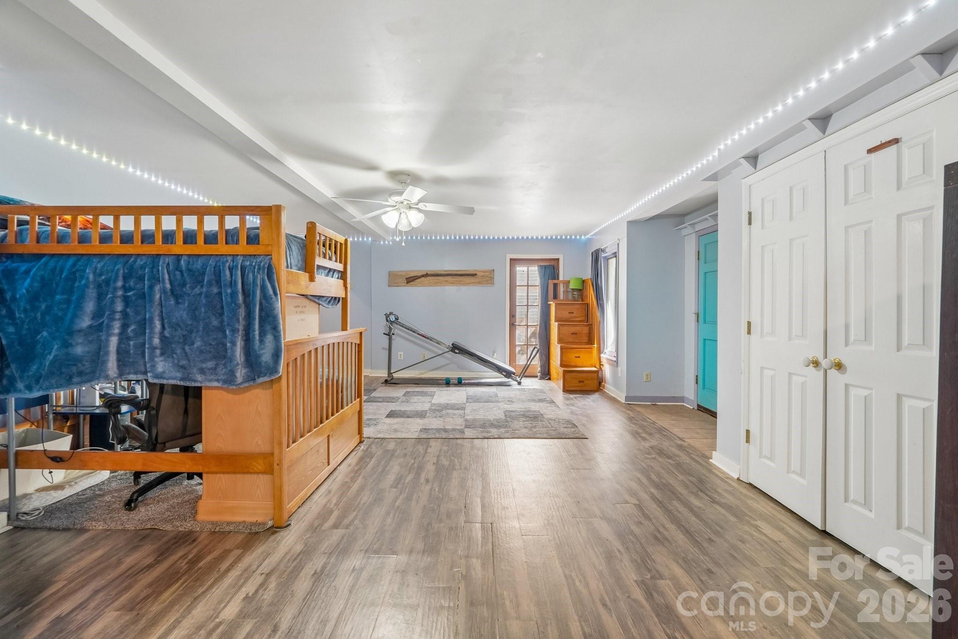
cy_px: 320
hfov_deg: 100.4
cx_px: 479
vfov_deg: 77.3
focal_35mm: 15
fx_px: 399
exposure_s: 1/4
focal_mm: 10
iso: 400
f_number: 8
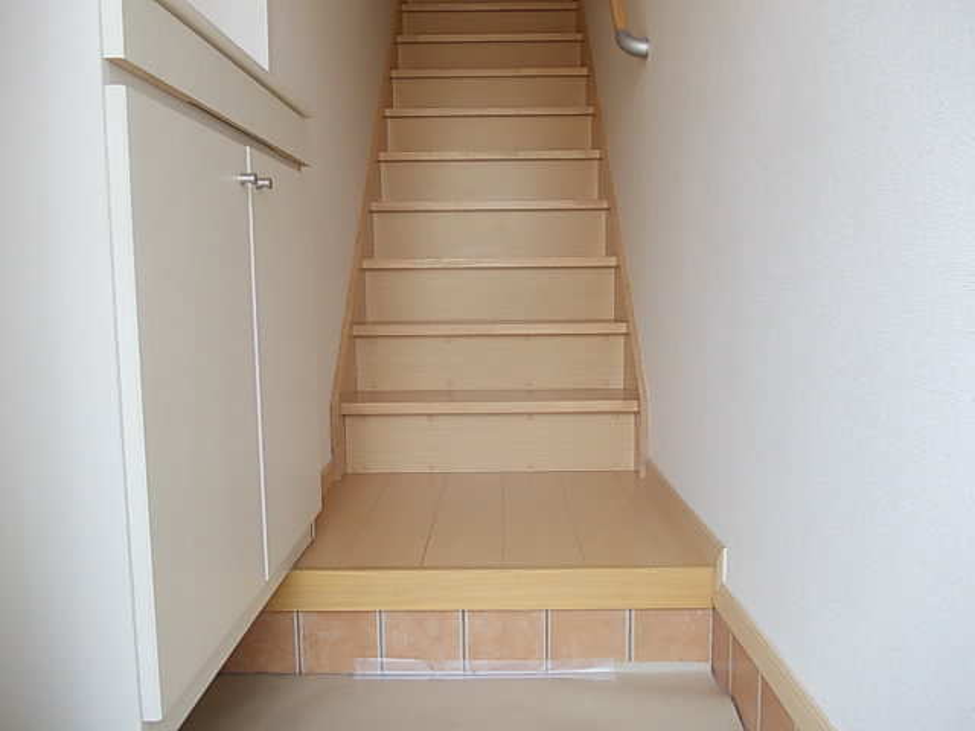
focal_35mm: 28
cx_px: 488
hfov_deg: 63.4
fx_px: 789
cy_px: 366
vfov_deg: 49.7
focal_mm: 4
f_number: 2.7
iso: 80
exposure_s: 1/80
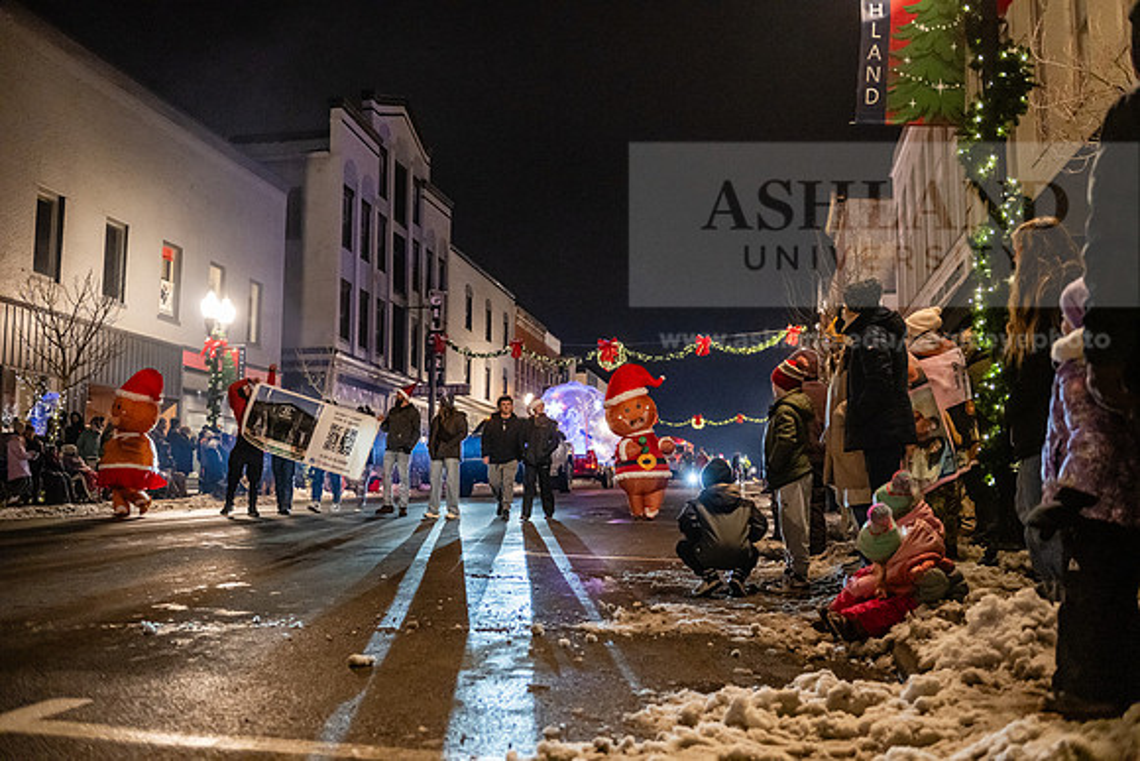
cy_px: 380
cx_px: 570
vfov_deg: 37.9
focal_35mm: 35
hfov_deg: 54.4
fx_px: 1109
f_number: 3.5
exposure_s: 1/200
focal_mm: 35
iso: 5000
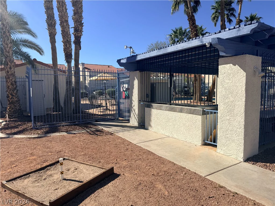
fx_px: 191
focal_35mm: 24
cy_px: 103
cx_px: 138
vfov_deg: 56.8
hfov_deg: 71.6
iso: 80
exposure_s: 1/6711
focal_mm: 6.76
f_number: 1.78
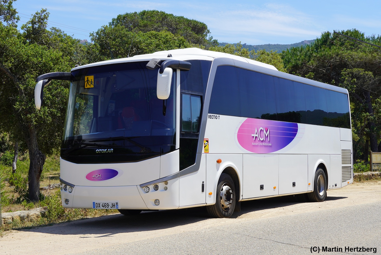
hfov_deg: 31.9
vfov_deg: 21.6
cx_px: 190
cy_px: 128
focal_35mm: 63
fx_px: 667
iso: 100
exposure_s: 1/160
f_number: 10
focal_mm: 42
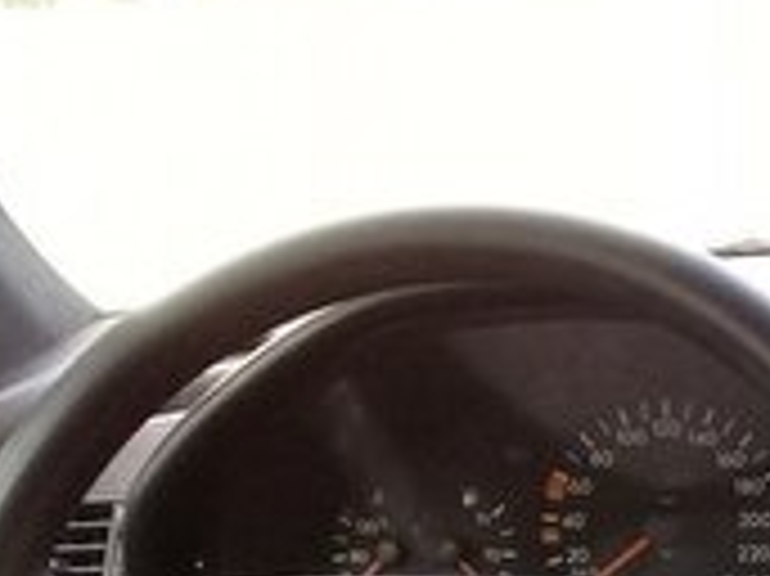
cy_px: 835
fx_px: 2667
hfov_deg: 14.8
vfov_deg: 11.8
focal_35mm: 120
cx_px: 1292
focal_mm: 3.3
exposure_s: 1/40
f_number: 2.2
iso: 64
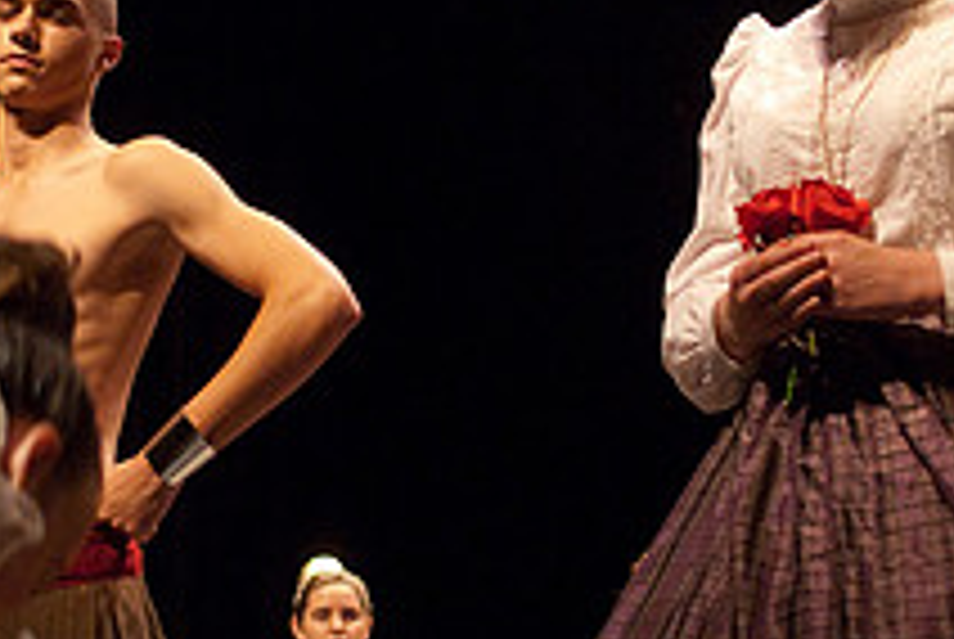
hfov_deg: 17.8
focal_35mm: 115
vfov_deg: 11.9
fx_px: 3052
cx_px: 486
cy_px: 238
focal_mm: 28
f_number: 2.8
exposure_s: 1/100
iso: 1000
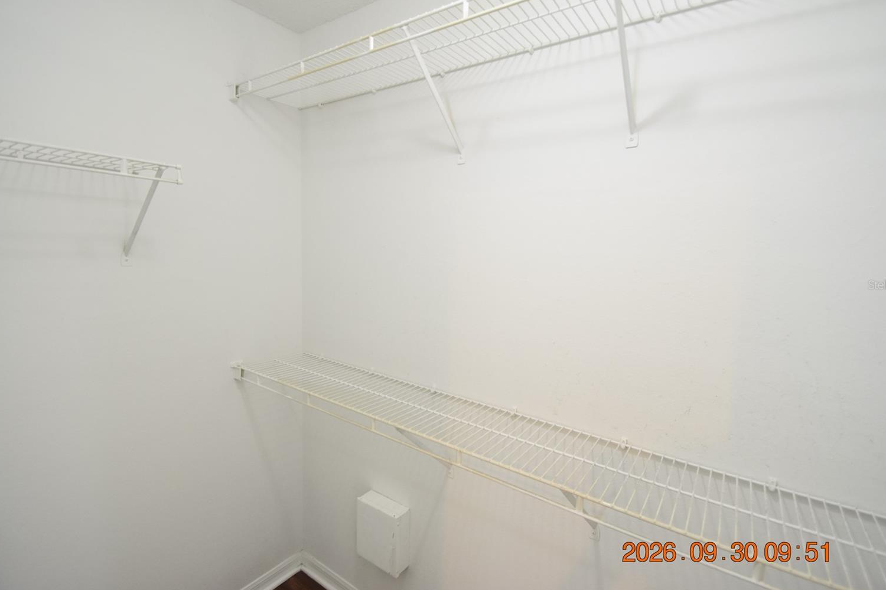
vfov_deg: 73.7
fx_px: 394
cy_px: 285
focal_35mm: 16
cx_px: 448
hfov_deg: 96.8
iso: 1400
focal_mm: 10
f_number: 3.5
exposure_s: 1/60
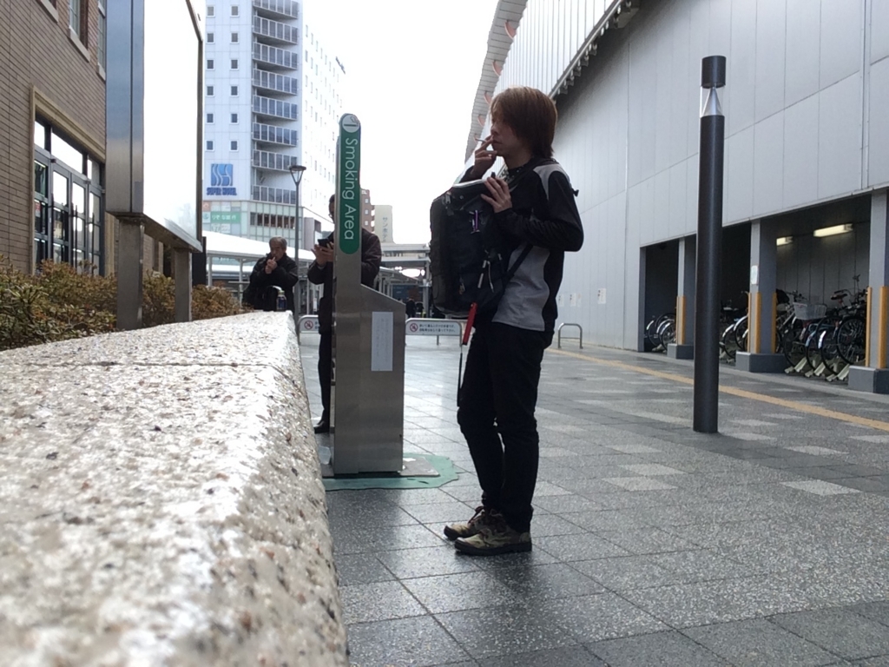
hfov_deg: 58.4
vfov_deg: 45.4
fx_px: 796
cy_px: 334
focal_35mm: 31
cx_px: 444
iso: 50
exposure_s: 1/386
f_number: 2.4
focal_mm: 2.15
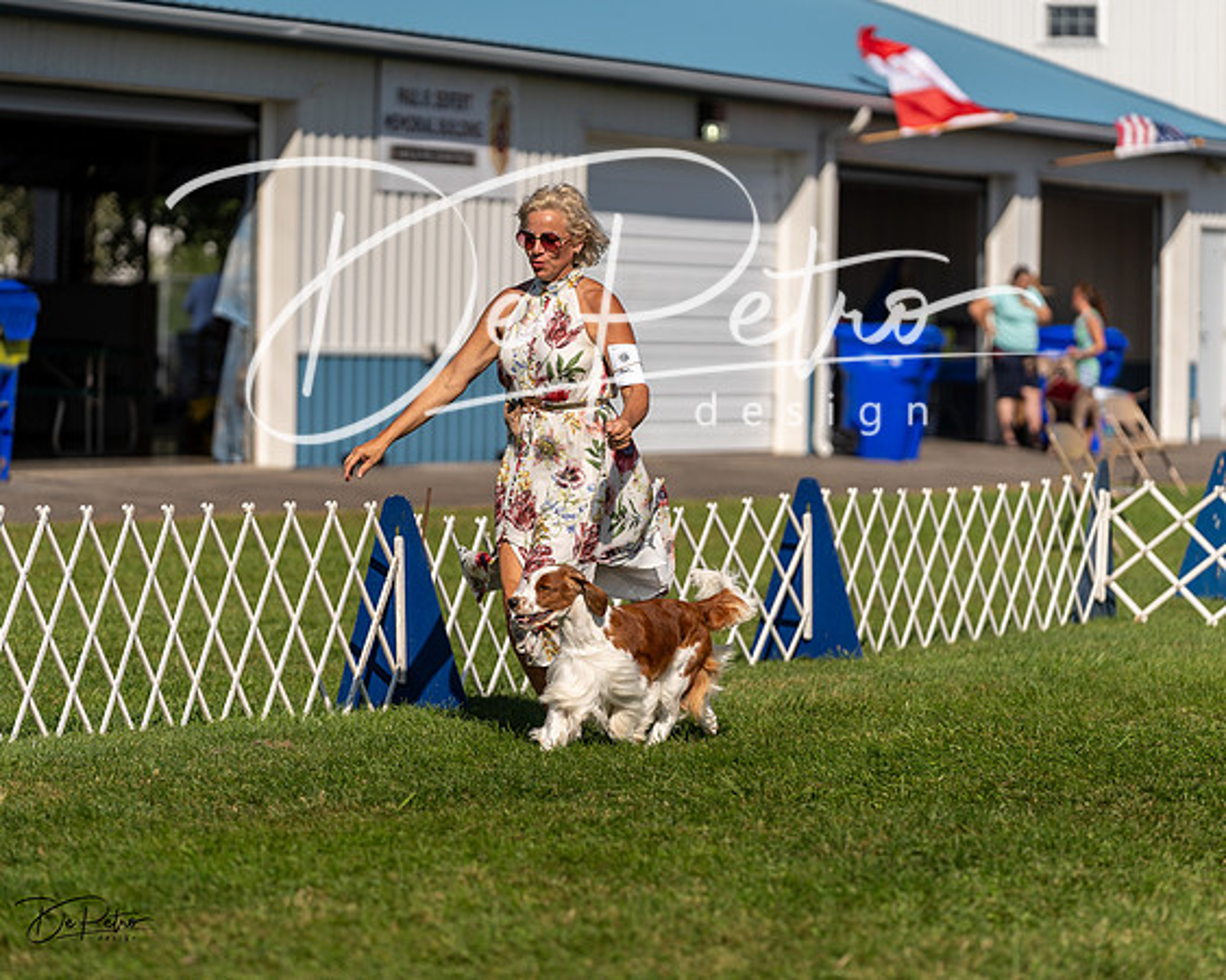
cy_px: 490
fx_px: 6046
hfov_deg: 11.6
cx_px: 613
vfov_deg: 9.3
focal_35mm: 167
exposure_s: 1/2500
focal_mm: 148
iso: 100
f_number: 3.2
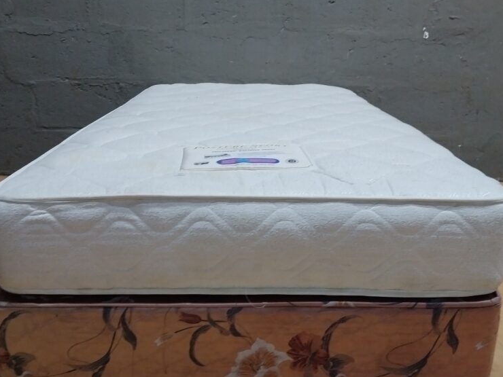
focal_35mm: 36
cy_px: 200
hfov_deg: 51.4
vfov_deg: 39.6
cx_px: 254
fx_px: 523
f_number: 1.8
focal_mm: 4.25
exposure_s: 1/25
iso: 277
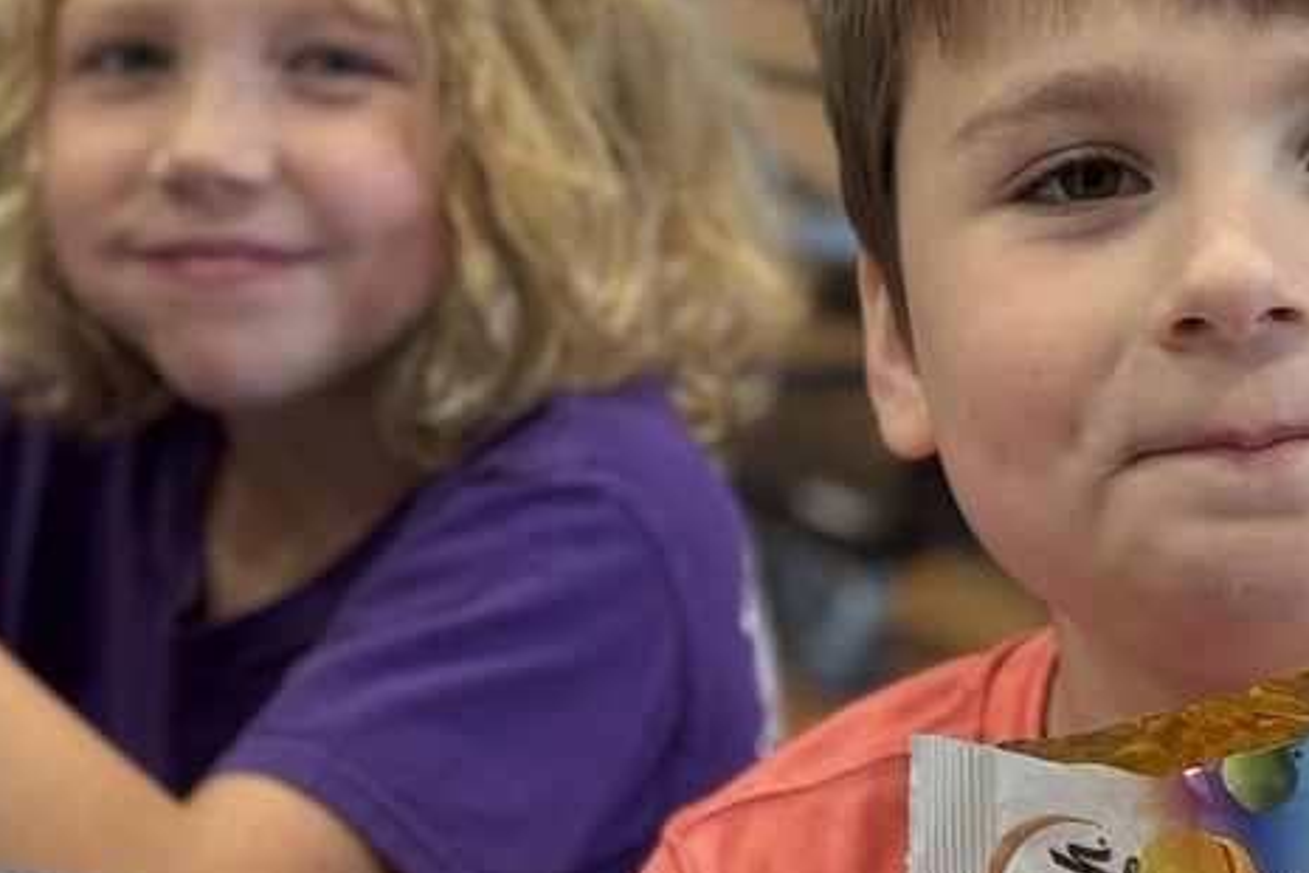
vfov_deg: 12.4
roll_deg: -0.2
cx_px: 732
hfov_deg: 18.6
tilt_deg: -14.7
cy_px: 622
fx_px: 3999
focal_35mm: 110
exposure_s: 1/60
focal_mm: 6.76
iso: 64
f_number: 1.78
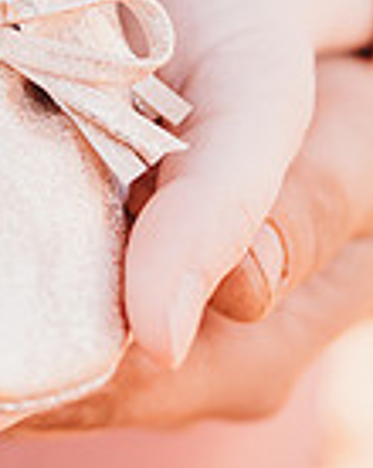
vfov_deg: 19.5
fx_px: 1314
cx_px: -186
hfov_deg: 15.0
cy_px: -29
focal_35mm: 95
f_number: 2.2
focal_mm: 24
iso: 100
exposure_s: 1/160
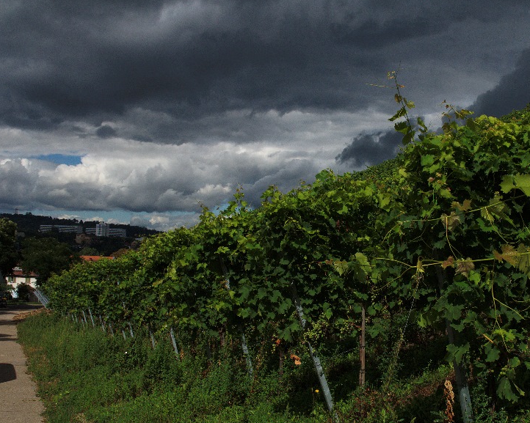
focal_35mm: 44
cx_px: 360
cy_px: 223
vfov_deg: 34.1
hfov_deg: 41.4
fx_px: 690
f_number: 10
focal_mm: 22
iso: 200
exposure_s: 1/1000
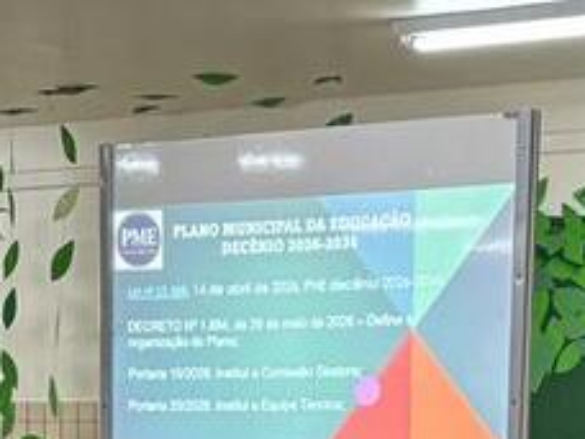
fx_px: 2315
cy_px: 824
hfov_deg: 14.3
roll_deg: +0.5
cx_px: 100
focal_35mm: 137
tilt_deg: -10.1
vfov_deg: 10.1
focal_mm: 5.96
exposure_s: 1/60
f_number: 1.6
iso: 125
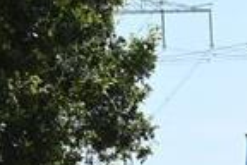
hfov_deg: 6.0
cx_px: 300
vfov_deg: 3.9
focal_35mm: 344
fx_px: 2360
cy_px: 396
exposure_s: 1/640
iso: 640
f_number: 13
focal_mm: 50
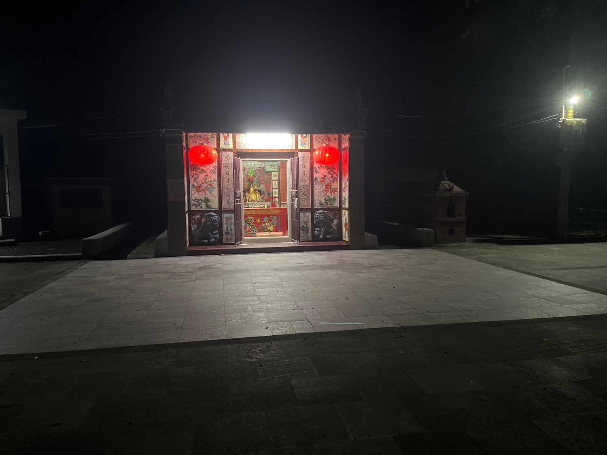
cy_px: 228
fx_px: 456
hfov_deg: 67.3
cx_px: 304
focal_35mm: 26
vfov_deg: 53.1
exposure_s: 1/30
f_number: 1.6
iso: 640
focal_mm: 5.1
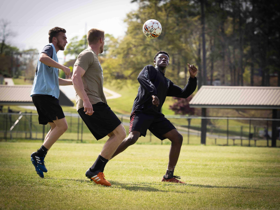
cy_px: 105
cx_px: 140
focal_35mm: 194
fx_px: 1569
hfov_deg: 10.2
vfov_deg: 7.7
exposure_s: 1/2500
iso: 200
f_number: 3.5
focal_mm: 97
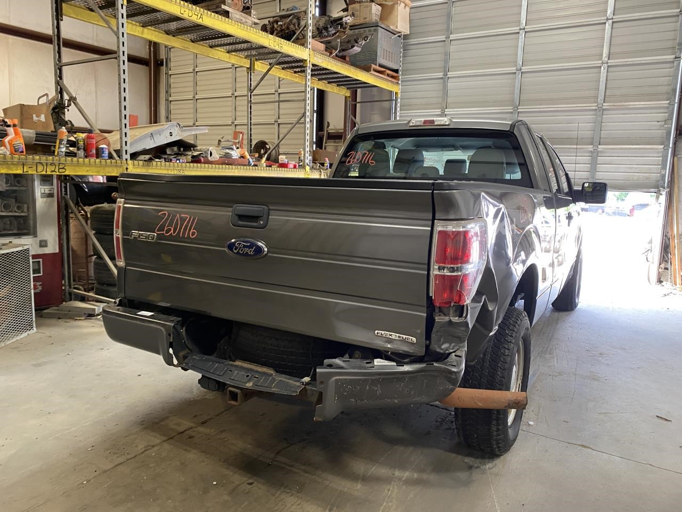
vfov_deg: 53.1
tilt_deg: -8.3
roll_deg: -1.5
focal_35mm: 26
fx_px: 512
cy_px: 256
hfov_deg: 67.3
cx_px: 341
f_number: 1.8
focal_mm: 4.25
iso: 200
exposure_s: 1/60
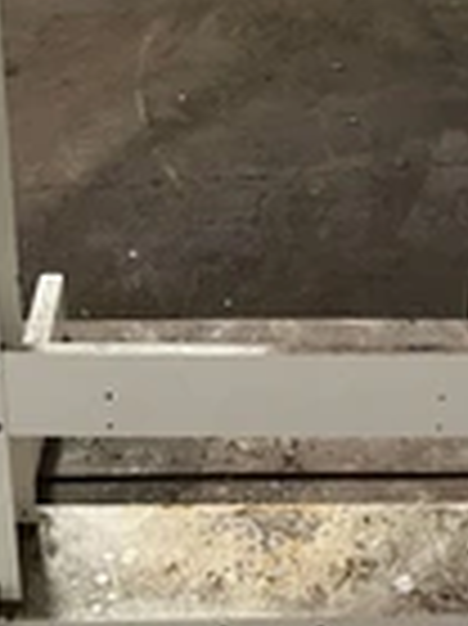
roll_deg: +0.1
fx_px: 1354
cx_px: 292
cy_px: -90
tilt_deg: -24.8
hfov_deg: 19.6
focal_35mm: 75
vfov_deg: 24.0
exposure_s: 1/30
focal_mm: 5.1
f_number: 1.6
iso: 640
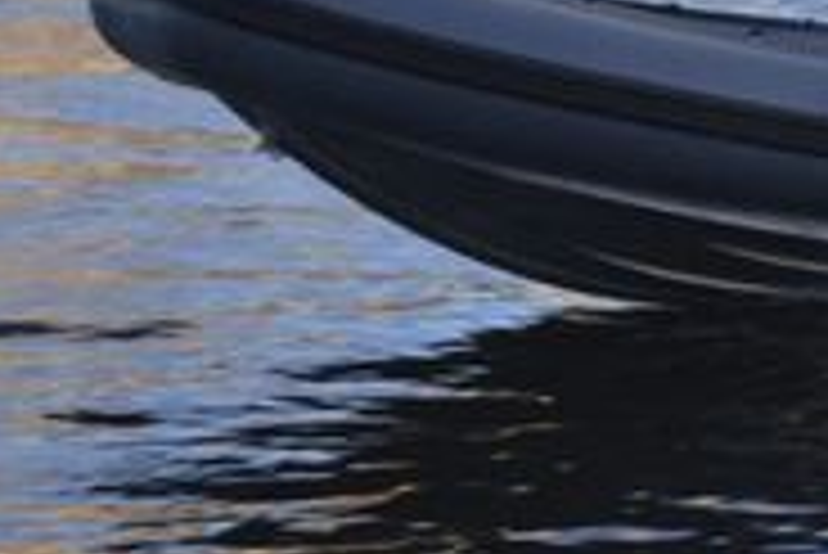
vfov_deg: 9.6
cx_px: 1040
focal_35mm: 142
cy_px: 11
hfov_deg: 13.9
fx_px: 3277
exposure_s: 1/125
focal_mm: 35
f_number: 5.6
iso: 110
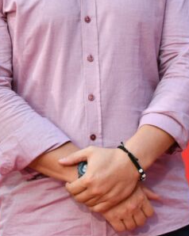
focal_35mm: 359
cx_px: -206
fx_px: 2513
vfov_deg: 5.4
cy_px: -16
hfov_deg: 4.2
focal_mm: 95
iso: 640
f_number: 2.8
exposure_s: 1/1250
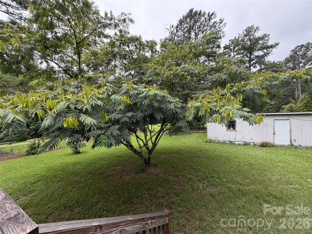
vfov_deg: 85.7
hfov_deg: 102.1
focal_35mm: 14
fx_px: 126
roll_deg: +2.7
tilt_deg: -2.1
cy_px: 117
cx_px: 156
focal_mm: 2.22
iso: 50
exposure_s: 1/173
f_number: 2.2
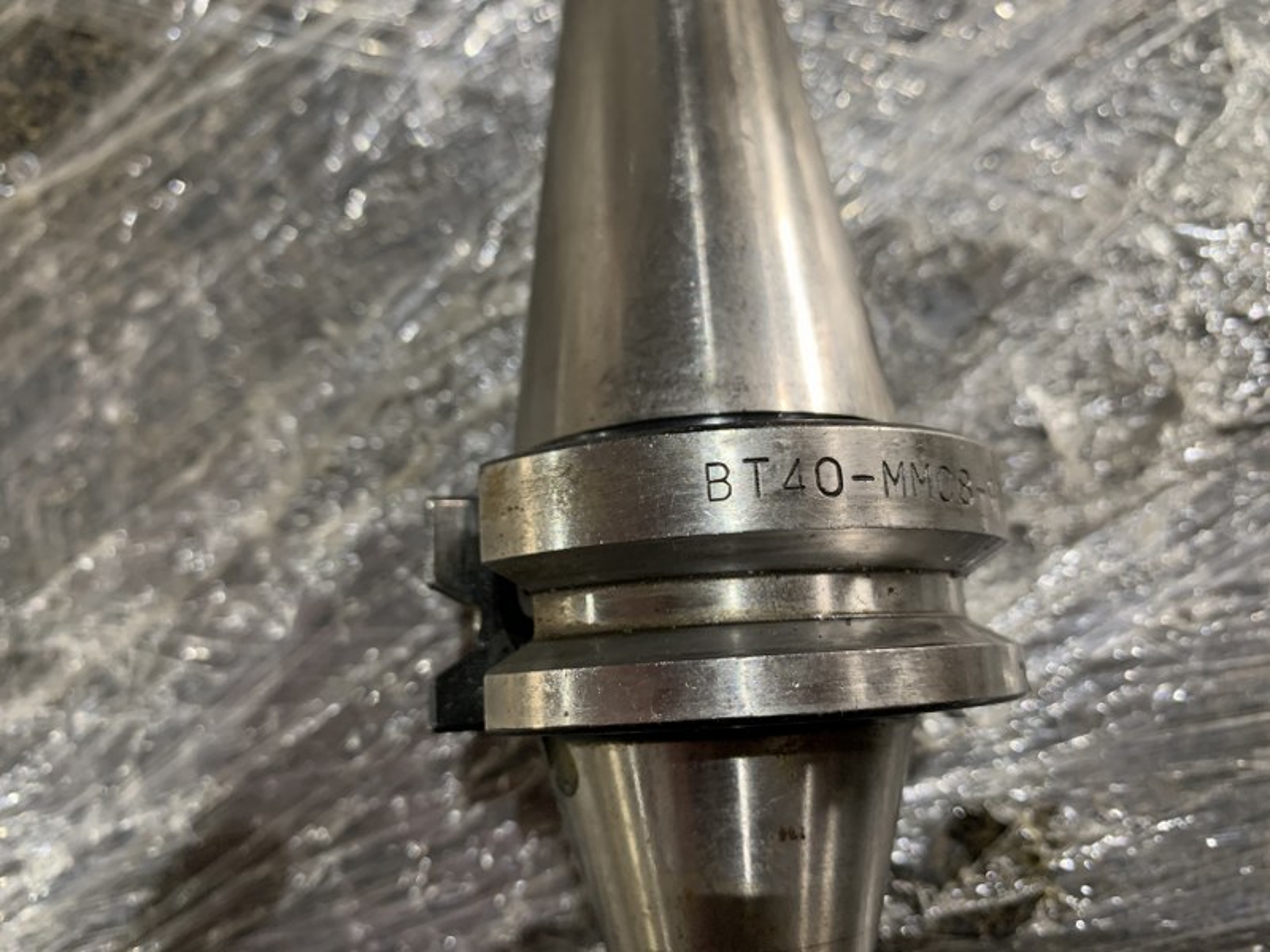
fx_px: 954
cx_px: 635
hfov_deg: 67.3
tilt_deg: -80.6
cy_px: 476
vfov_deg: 53.1
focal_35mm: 26
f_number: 1.8
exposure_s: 1/60
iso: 125
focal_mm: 4.25
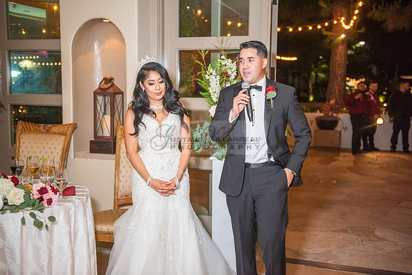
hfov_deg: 44.5
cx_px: 206
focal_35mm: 44
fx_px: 504
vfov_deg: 30.5
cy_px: 138
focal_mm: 44
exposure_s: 1/125
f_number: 2.8
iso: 1250
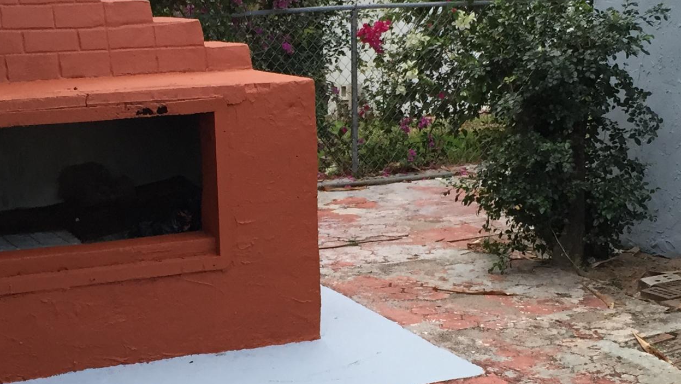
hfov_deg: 27.8
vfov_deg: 15.9
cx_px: 298
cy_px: 237
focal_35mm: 76
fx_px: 1373
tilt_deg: -10.7
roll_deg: +1.8
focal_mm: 4.15
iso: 32
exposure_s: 1/30
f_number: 2.2
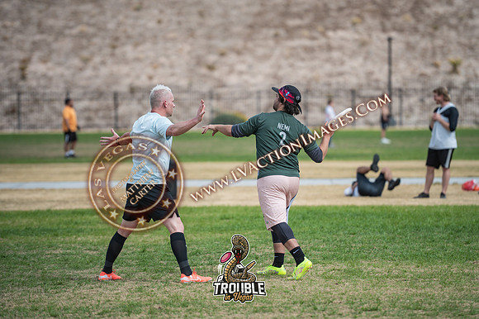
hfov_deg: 9.4
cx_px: 267
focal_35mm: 219
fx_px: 2912
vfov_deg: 6.3
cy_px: 145
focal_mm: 195
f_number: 3.2
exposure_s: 1/3200
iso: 160
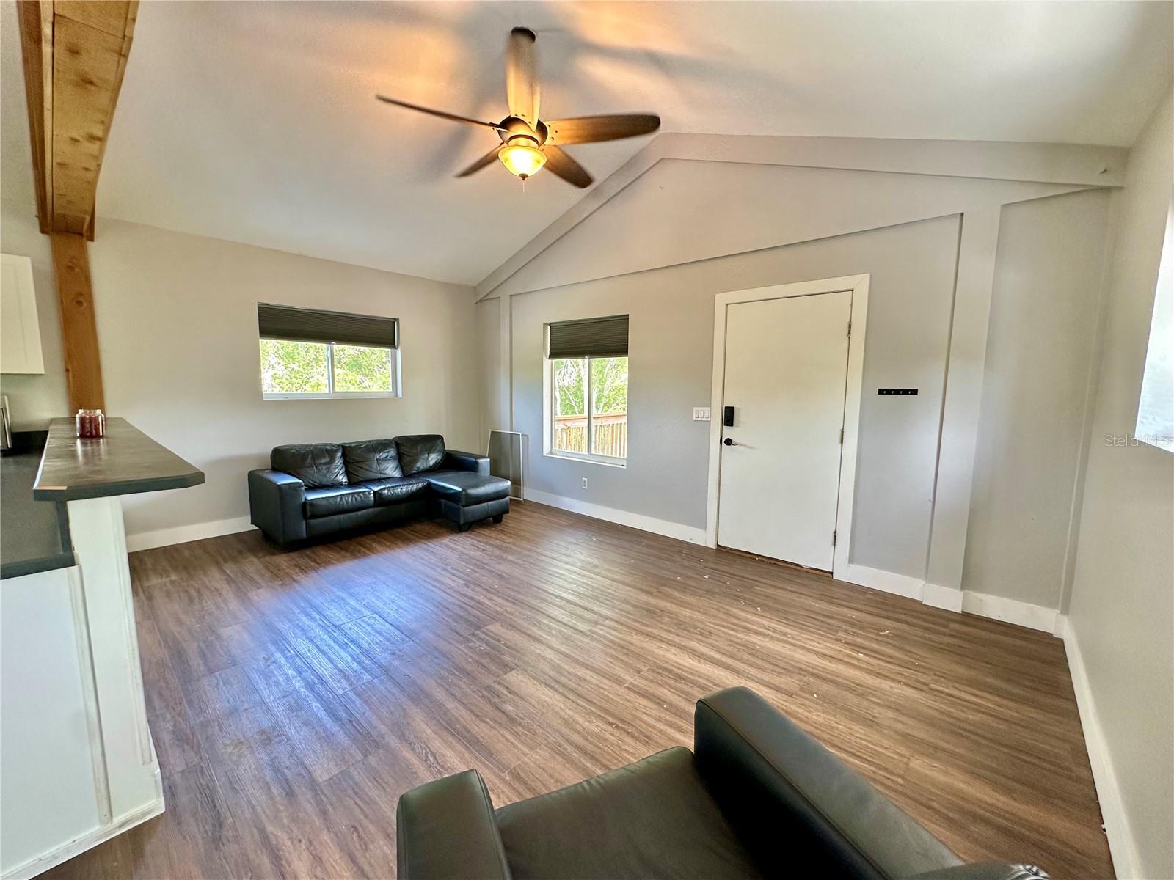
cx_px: 587
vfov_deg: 85.7
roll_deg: -0.7
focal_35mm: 14
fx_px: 475
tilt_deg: -7.0
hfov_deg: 102.1
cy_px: 440
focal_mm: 2.22
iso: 160
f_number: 2.2
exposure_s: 1/60
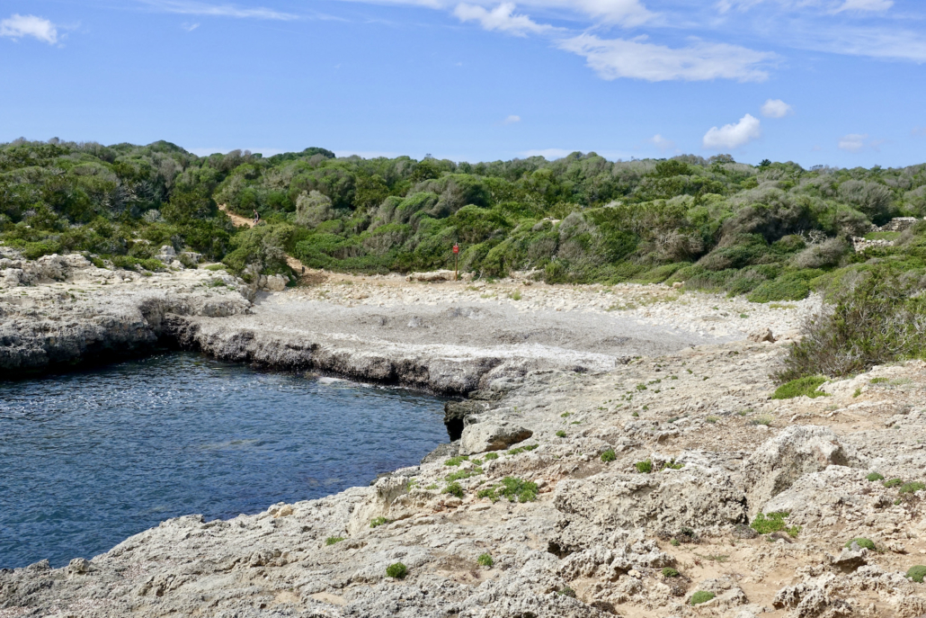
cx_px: 463
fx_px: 978
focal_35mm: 38
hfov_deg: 50.7
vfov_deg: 35.1
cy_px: 309
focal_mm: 13.92
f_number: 5.6
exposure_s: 1/800
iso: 125
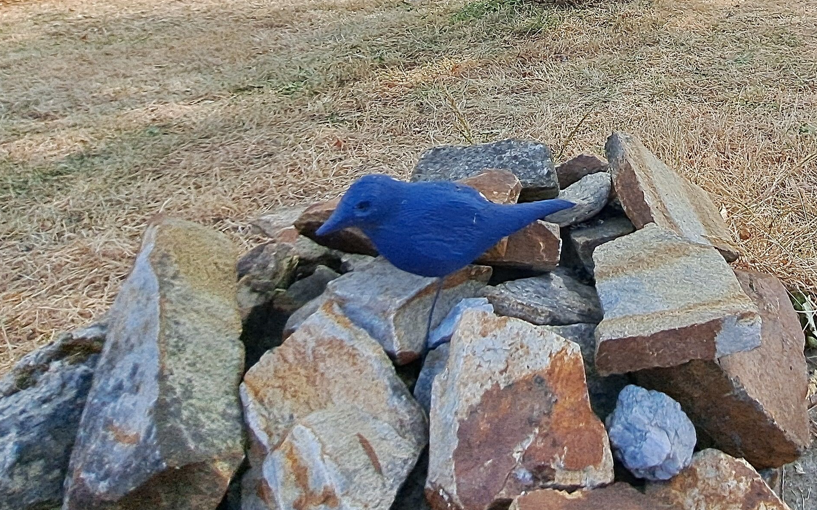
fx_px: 646
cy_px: -37
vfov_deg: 37.0
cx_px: 649
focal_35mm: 29
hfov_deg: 59.7
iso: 50
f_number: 2.2
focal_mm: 1.74
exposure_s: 1/263
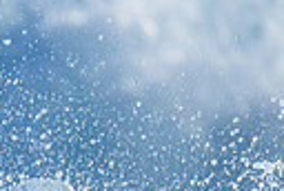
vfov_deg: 0.4
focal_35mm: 3620
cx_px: -47
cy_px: 394
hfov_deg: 0.6
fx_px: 28624
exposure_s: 1/2000
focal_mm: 800
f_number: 6.3
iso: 450
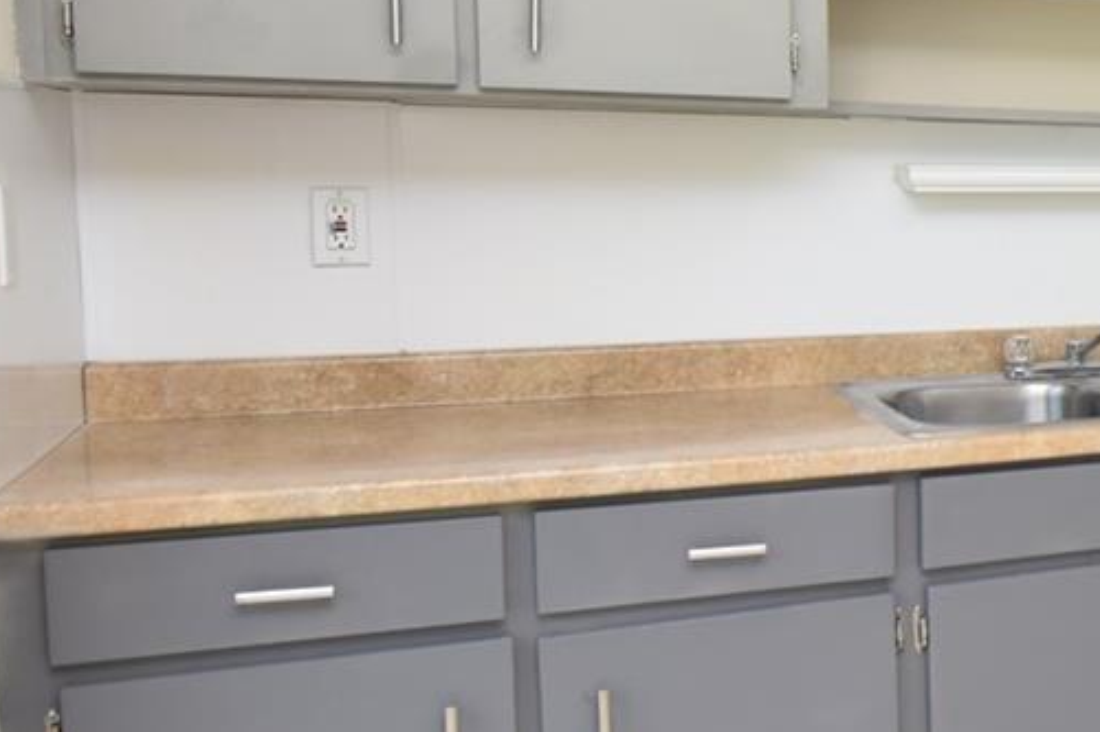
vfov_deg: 28.0
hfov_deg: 30.0
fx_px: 1466
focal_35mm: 48
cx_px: 1522
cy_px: 314
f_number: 5
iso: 200
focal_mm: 10
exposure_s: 1/100
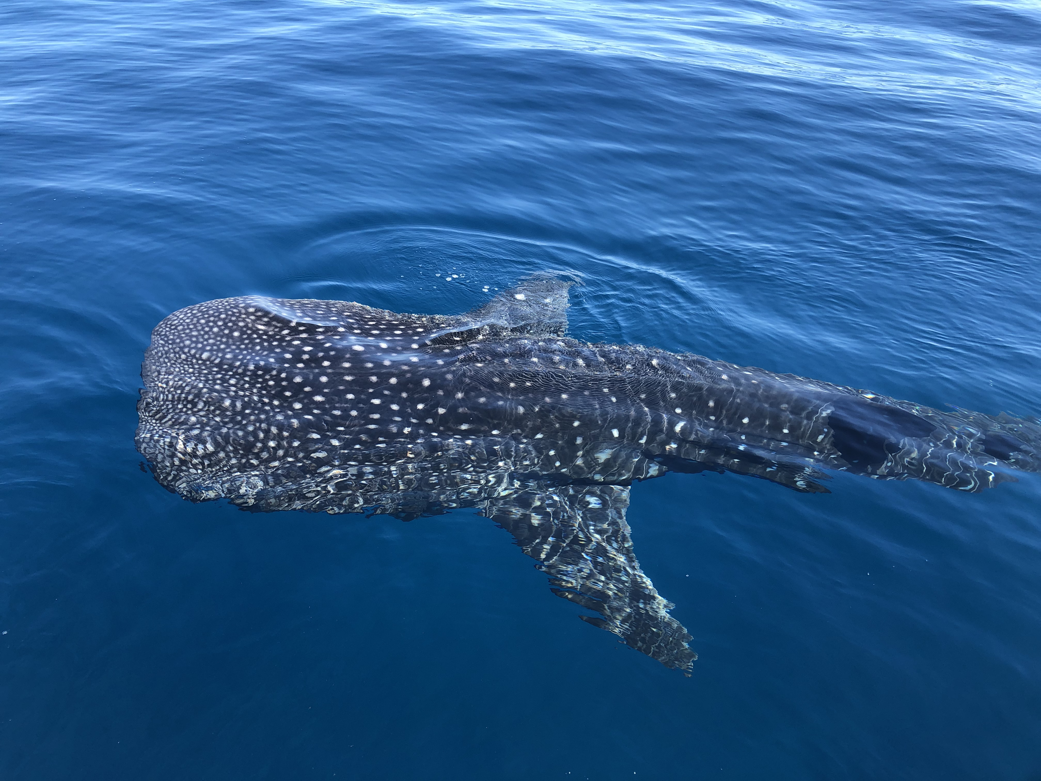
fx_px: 842
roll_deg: -3.5
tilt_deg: -33.7
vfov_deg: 49.7
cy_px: 390
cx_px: 520
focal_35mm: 28
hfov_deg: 63.4
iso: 20
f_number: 1.8
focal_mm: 4
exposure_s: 1/466
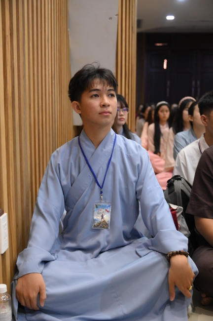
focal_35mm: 48
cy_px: 160
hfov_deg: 28.0
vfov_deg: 41.2
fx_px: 427
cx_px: 106
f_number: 4
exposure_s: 1/80
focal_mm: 48
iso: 3200
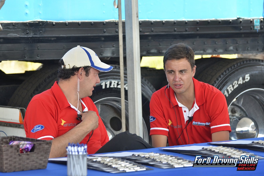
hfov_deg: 10.9
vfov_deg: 7.3
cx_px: 131
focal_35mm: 190
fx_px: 1390
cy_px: 88
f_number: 4.8
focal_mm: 125
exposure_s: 1/640
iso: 640
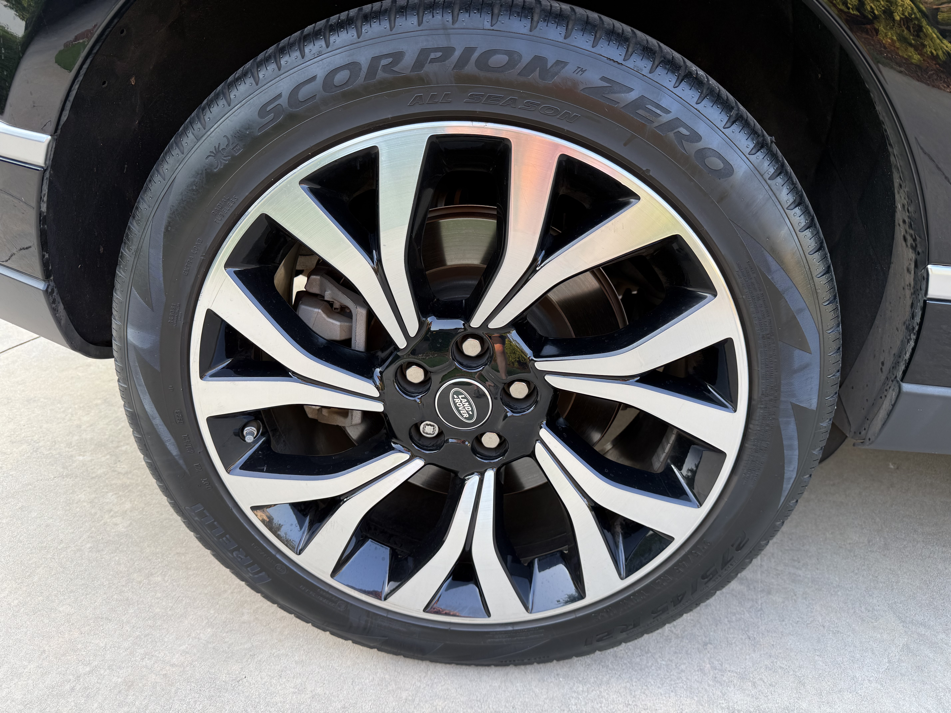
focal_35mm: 24
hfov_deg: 71.6
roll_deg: -1.3
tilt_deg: -24.2
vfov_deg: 56.8
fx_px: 659
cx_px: 476
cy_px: 356
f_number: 1.78
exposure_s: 1/121
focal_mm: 6.76
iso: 64
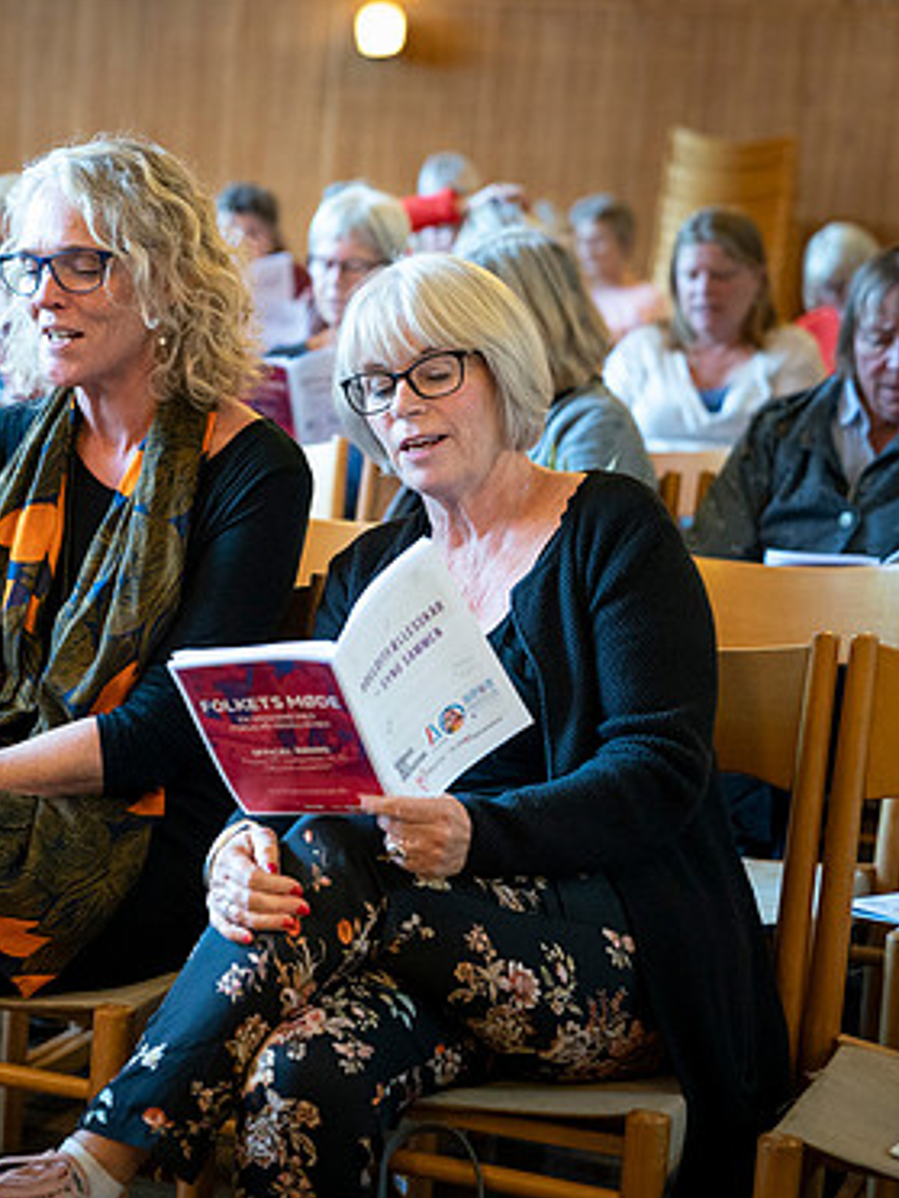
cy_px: 597
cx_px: 42
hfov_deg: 16.7
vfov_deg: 22.5
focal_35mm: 87
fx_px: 3013
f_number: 2.8
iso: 6400
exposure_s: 1/250
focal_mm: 58
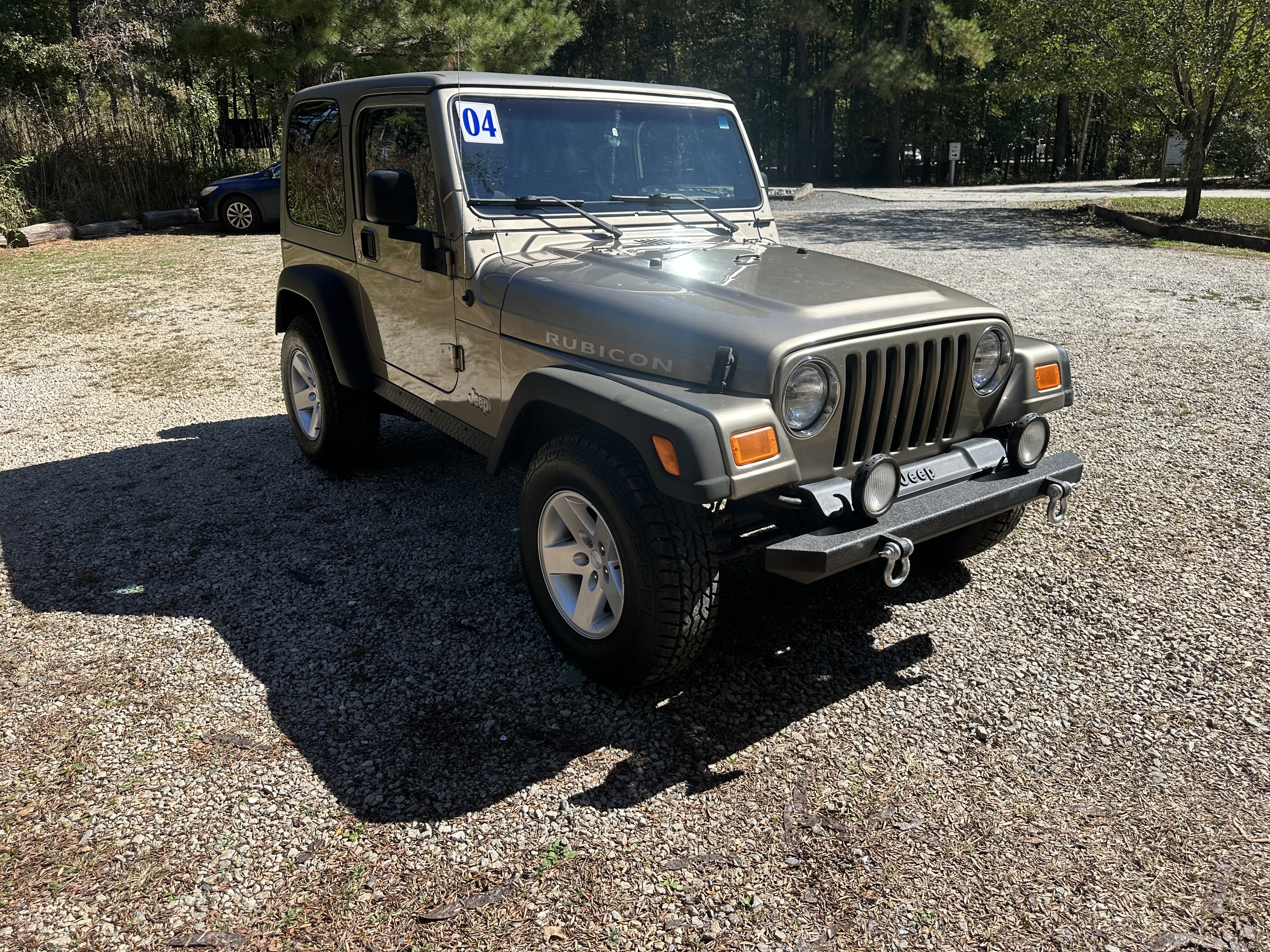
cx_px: 635
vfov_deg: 56.8
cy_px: 476
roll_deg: +2.2
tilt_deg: -15.8
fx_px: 881
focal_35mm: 24
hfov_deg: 71.6
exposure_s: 1/2660
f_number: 1.78
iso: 80
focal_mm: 6.86
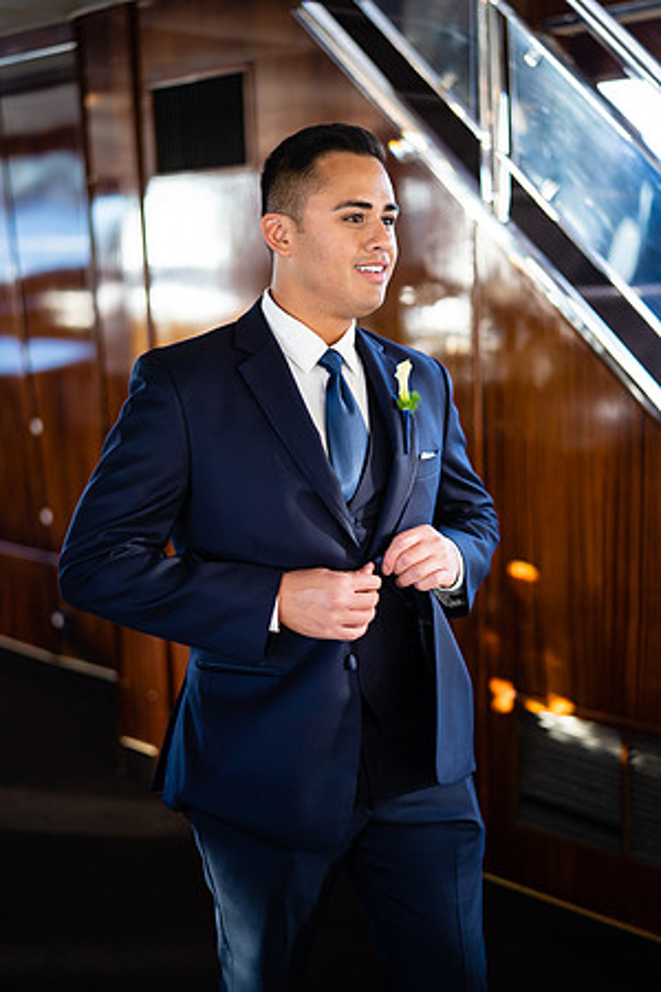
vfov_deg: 39.6
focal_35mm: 50
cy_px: 496
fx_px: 1377
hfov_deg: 27.0
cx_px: 330
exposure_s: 1/200
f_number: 1.4
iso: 160
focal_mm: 50
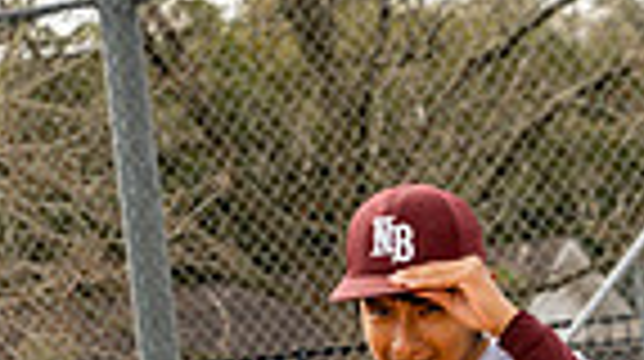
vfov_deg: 5.0
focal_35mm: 231
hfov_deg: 9.3
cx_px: 365
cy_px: 963
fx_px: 3939
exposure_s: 1/250
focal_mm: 70
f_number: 5
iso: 100
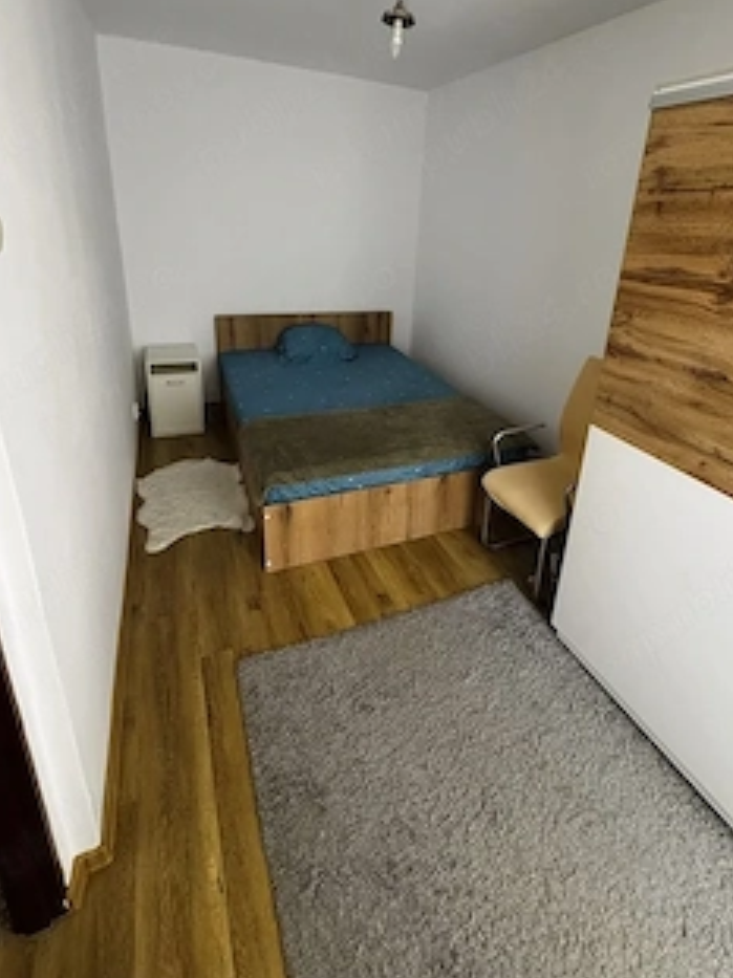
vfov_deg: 86.6
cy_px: 390
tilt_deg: -19.1
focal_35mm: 18
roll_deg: -4.2
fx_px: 509
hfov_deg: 71.3
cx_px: 406
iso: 320
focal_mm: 2.22
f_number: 2.2
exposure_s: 1/60
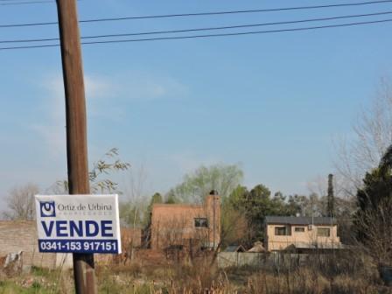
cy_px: 147
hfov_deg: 38.2
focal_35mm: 50
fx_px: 566
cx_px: 196
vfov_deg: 29.1
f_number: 3.6
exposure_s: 1/800
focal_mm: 8.9
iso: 100
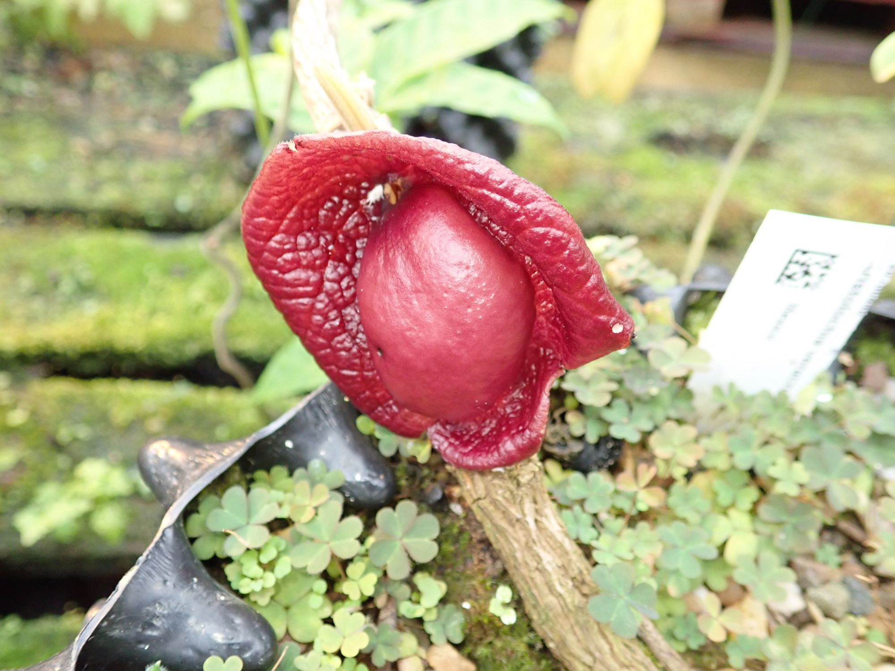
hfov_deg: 60.0
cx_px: 448
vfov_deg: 46.8
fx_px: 776
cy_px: 336
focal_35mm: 30
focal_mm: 5.5
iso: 640
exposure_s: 1/125
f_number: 2.3
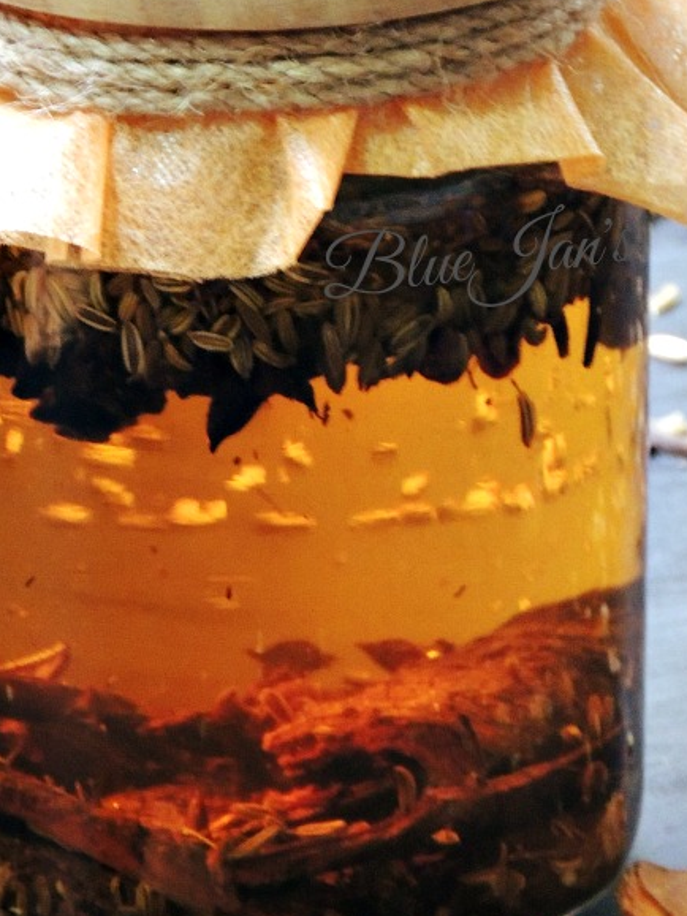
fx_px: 15221
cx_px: 328
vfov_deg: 3.4
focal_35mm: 575
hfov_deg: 2.6
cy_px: 457
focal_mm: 57.9
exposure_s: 1/4
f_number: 4.8
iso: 800
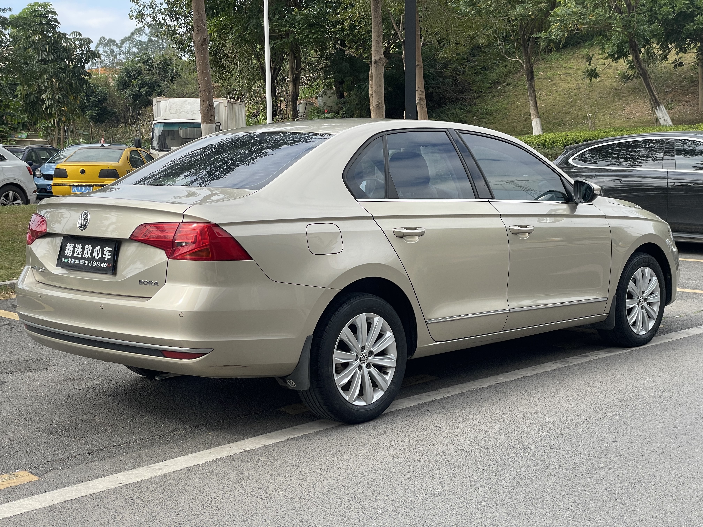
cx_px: 352
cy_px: 264
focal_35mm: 52
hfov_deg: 36.8
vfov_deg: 28.0
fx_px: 1056
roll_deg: +1.3
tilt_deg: -6.0
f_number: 2
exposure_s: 1/685
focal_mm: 6
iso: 25
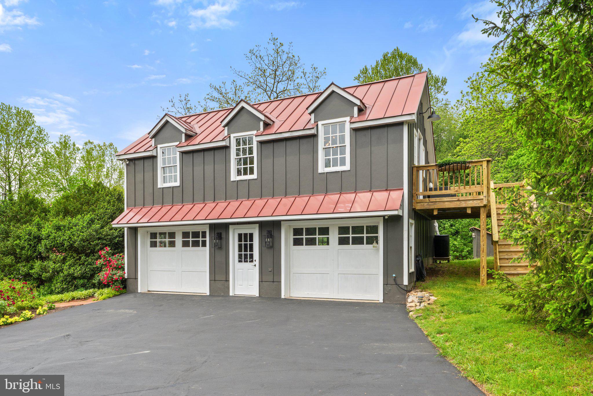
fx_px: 395
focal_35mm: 24
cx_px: 296
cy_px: 198
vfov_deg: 53.1
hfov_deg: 73.7
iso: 250
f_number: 14
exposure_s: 1/125
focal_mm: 24
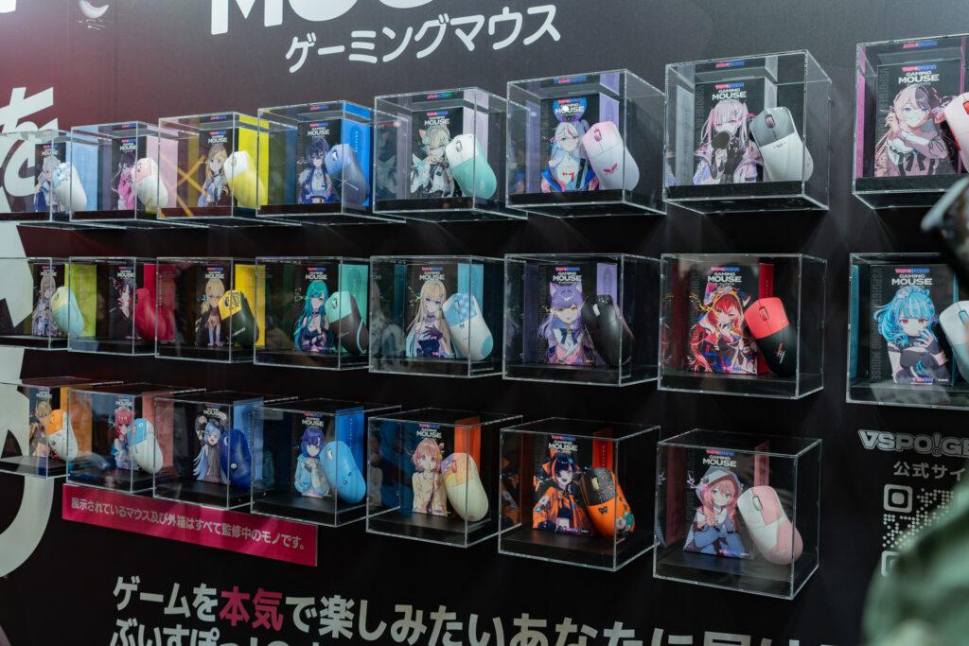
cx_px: 484
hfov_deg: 54.4
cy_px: 323
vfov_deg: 37.9
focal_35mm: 35
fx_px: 942
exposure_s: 1/100
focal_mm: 35
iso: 400
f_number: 4
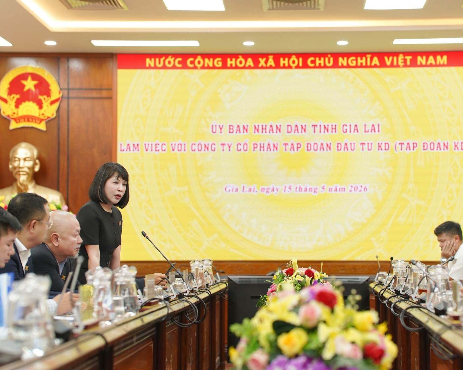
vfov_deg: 16.0
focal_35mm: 96
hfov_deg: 20.0
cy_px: 185
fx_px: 1315
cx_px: 254
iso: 800
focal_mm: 85
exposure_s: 1/200
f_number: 2.8
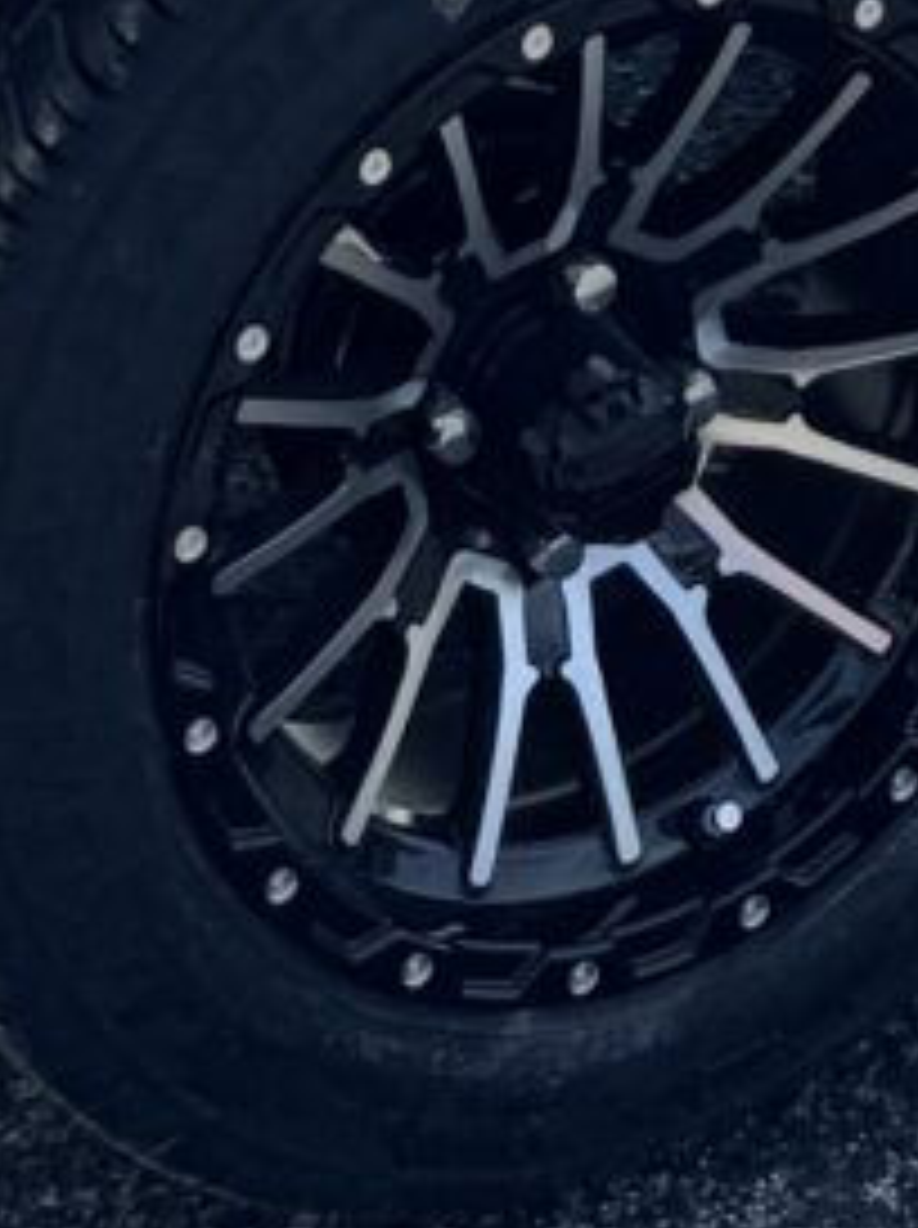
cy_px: -2209
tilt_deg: -2.3
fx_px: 5990
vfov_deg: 9.6
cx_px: 1328
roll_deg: +0.6
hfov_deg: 8.6
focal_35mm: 169
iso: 80
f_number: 1.78
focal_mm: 6.76
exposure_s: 1/4310
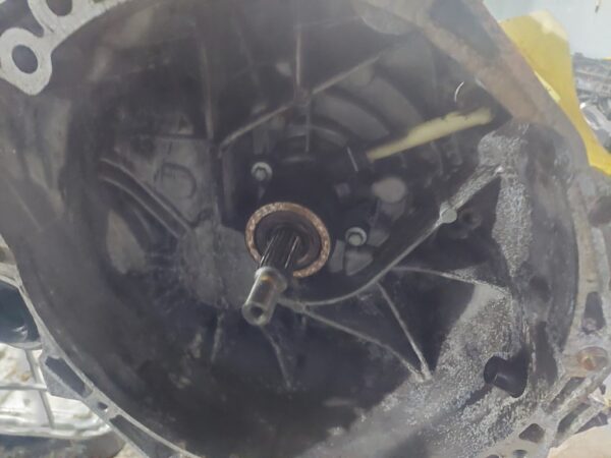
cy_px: 229
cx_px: 306
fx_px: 441
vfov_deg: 54.9
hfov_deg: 69.4
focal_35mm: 25
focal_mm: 5.23
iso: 2500
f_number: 1.8
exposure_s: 1/14
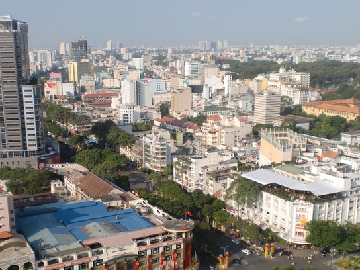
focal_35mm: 47
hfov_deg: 40.3
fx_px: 489
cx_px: 152
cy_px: 178
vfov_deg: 30.7
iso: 64
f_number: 3.1
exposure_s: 1/1000
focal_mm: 6.3
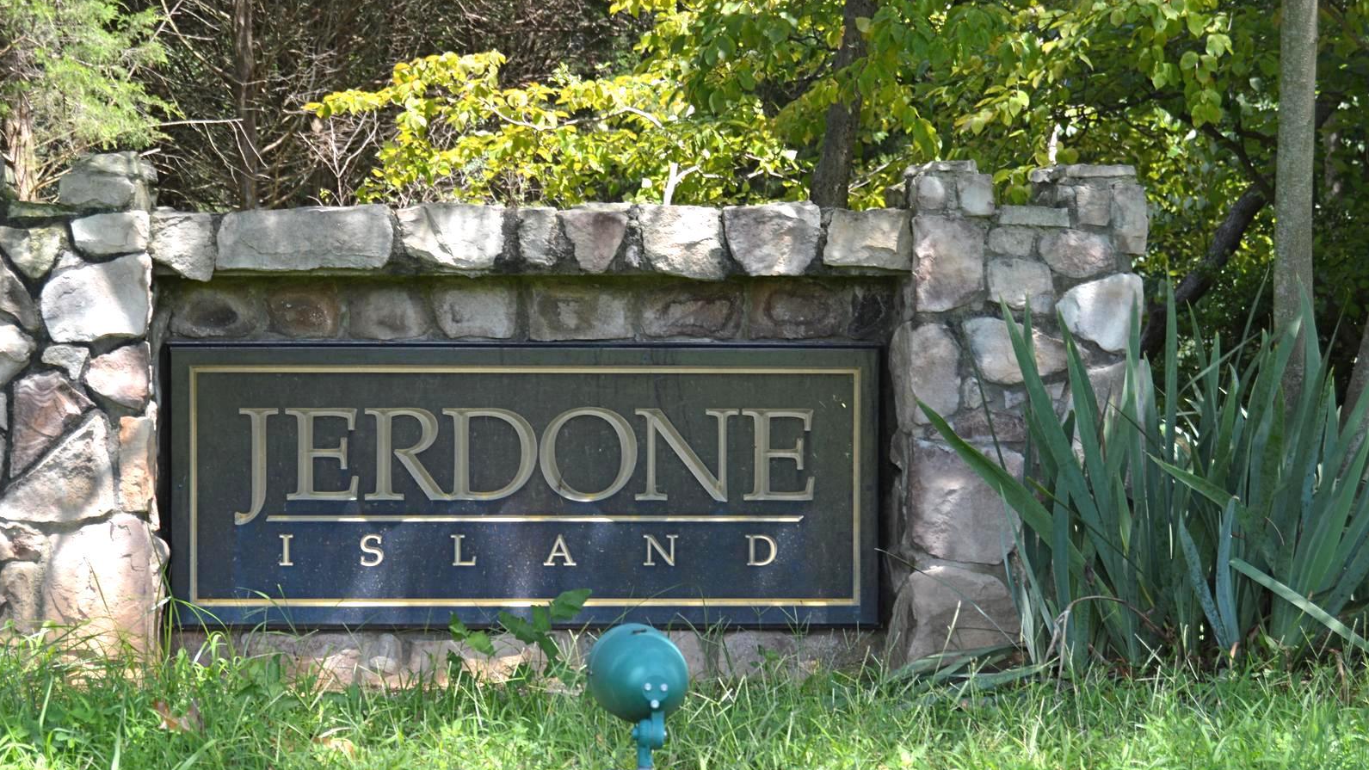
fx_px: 3666
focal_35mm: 101
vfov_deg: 12.0
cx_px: 585
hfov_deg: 21.1
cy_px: 484
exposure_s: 1/125
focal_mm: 50
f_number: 5.6
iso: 110
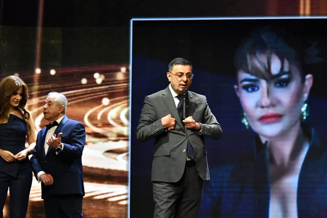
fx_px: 1898
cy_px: 124
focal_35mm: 209
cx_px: 174
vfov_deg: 6.6
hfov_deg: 9.8
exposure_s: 1/200
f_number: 5.6
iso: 2500
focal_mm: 170
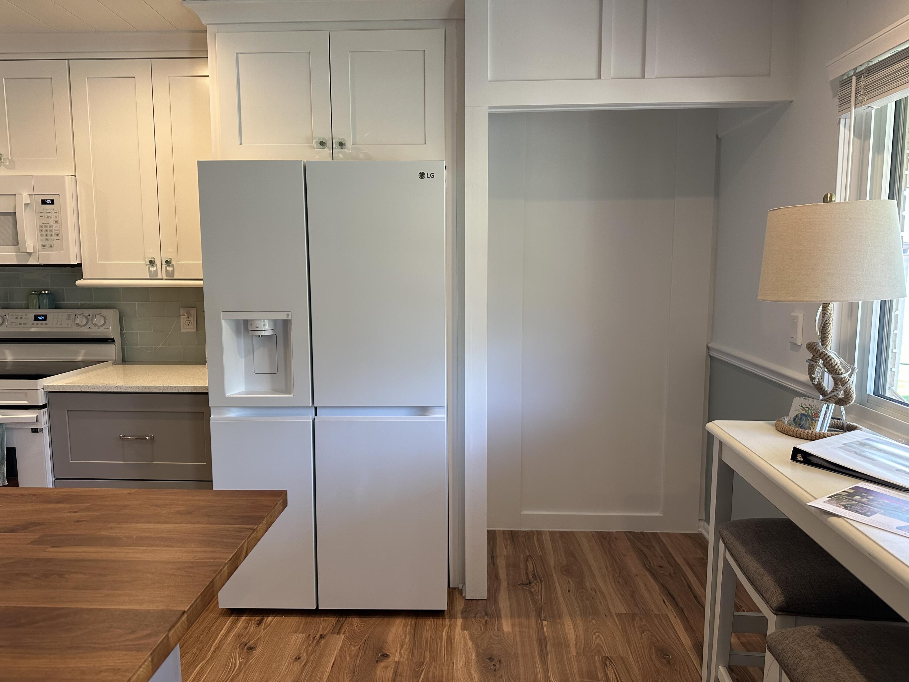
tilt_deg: -7.7
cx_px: 454
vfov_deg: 56.8
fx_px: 630
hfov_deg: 71.6
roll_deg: +0.0
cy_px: 341
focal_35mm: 24
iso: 160
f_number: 1.78
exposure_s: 1/120
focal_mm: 6.86
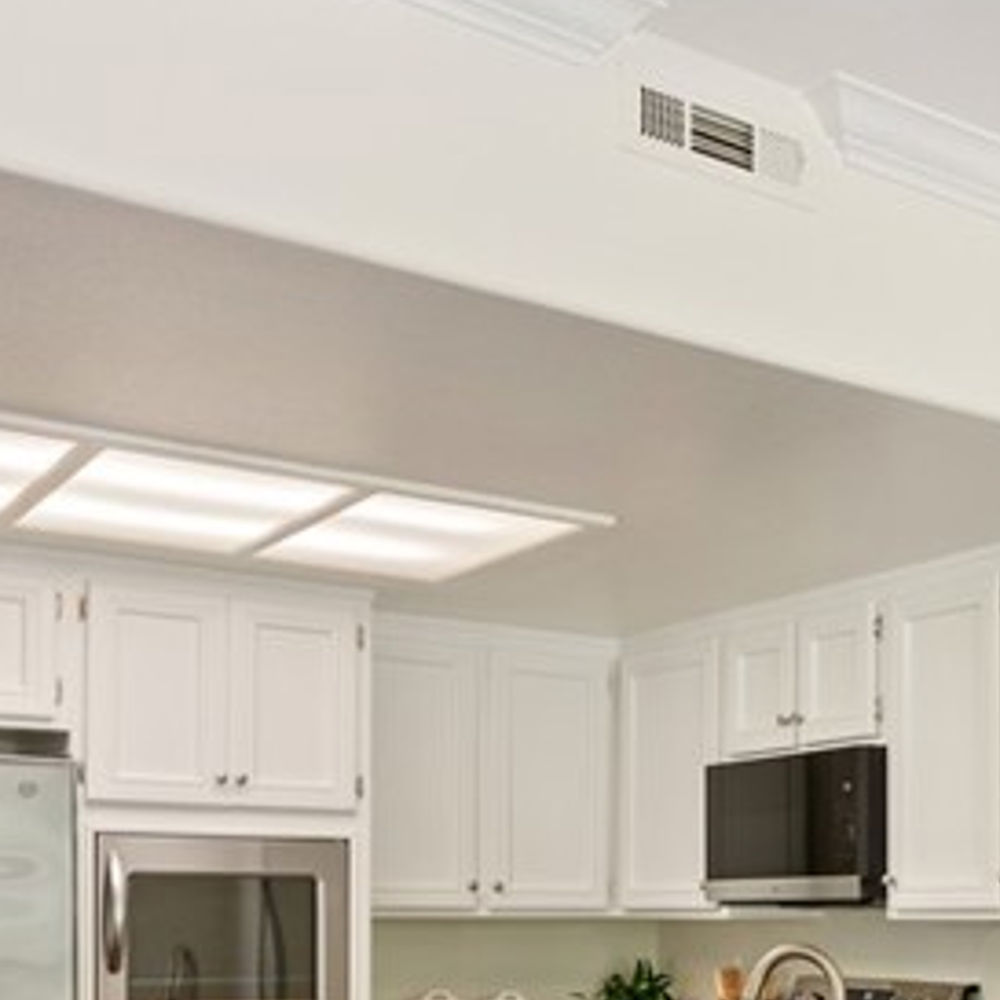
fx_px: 1667
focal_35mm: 51
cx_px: 1044
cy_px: 907
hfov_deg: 30.5
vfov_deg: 31.7
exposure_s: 1/5
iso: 320
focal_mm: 16
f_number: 9
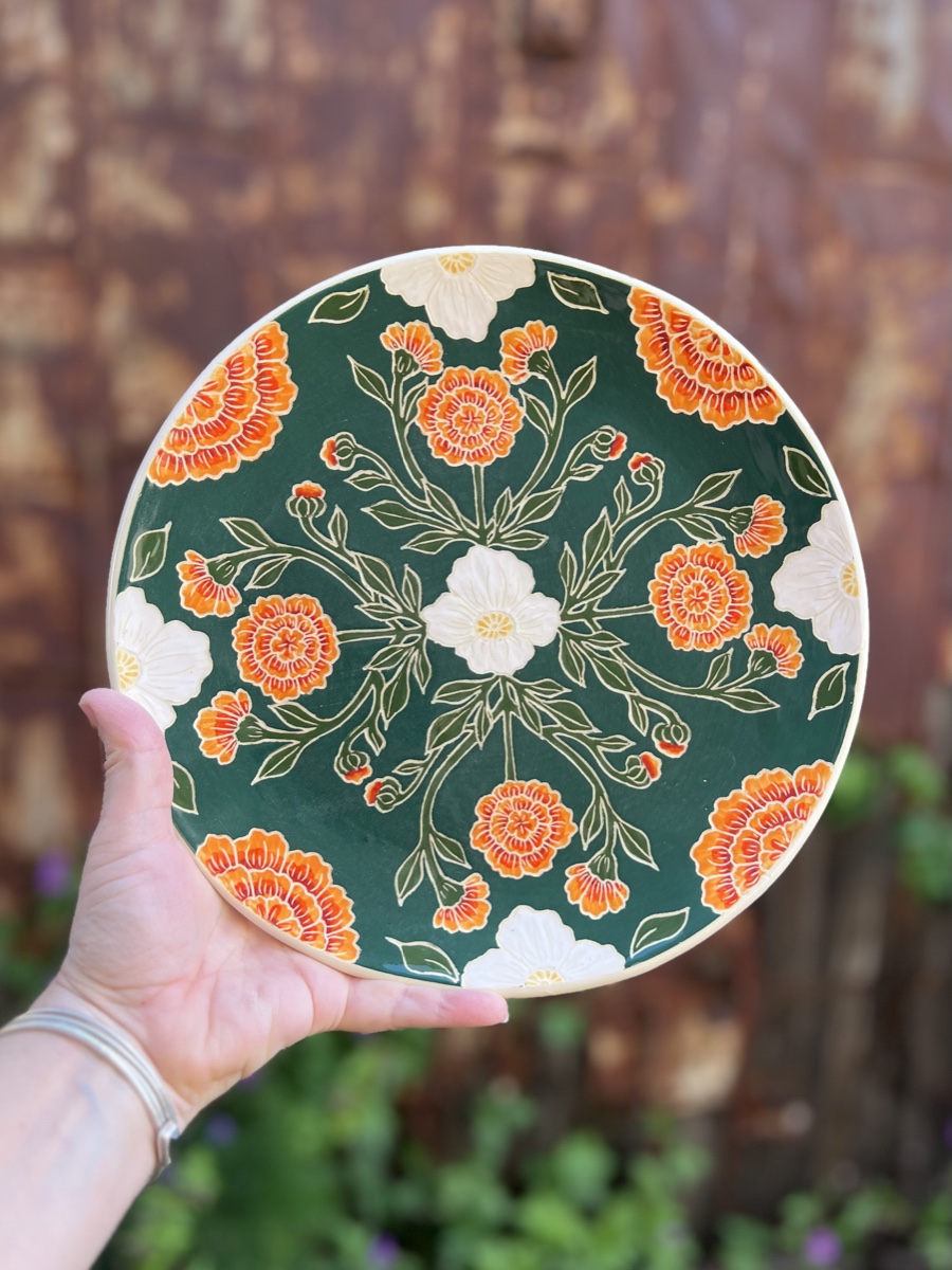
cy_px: 635
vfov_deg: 67.3
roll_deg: -2.3
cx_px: 476
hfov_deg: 53.1
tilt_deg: -10.9
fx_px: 953
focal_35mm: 26
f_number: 1.5
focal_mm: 5.7
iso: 50
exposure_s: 1/405
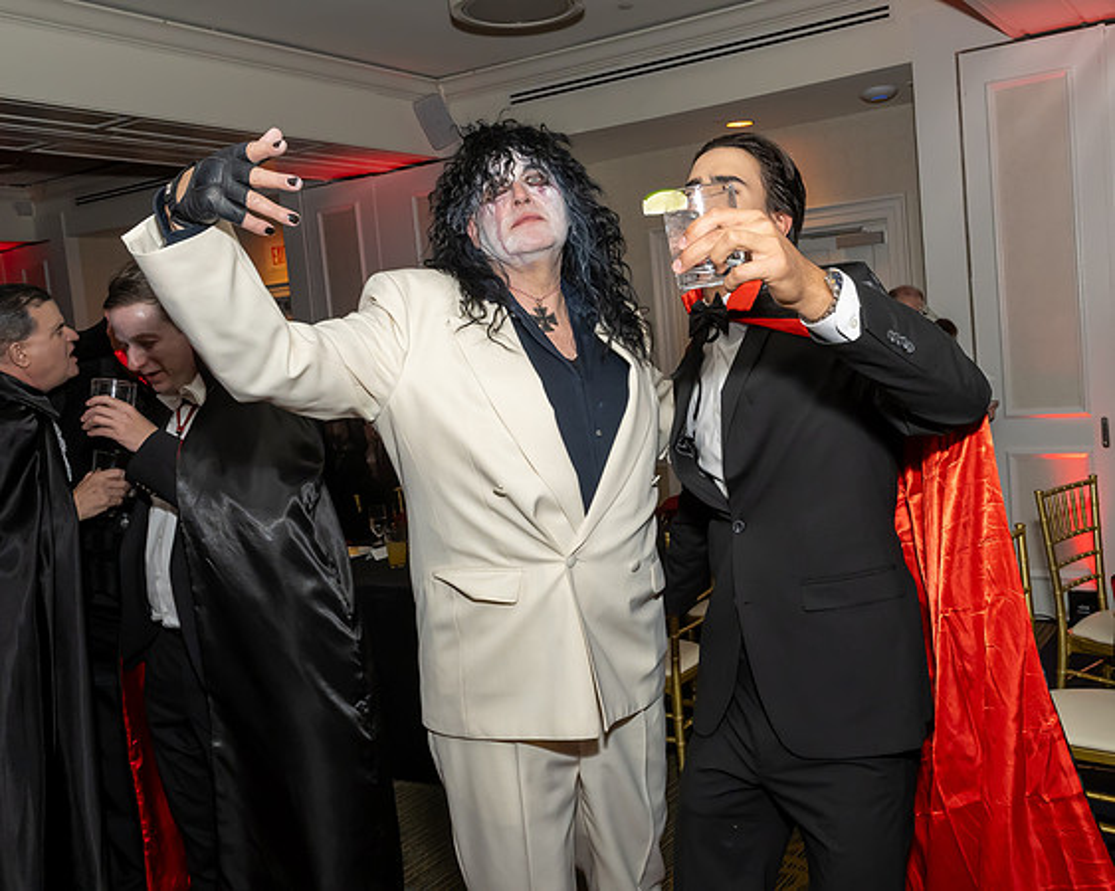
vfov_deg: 47.4
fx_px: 1013
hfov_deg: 57.1
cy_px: 405
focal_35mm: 31
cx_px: 684
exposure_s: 1/250
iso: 1000
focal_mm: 17
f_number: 8
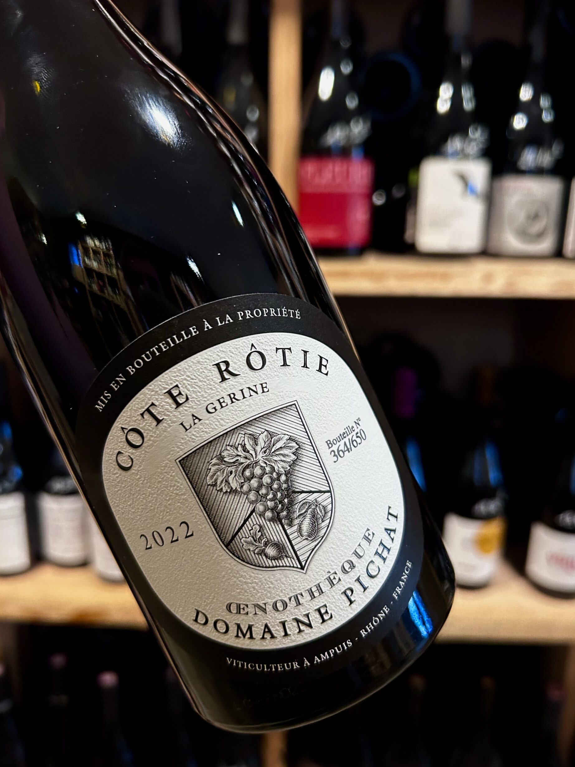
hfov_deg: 51.4
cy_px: 386
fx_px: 598
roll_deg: -0.1
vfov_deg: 65.3
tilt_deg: -16.2
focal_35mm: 27
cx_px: 284
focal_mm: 5.7
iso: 500
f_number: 1.5
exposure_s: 1/50
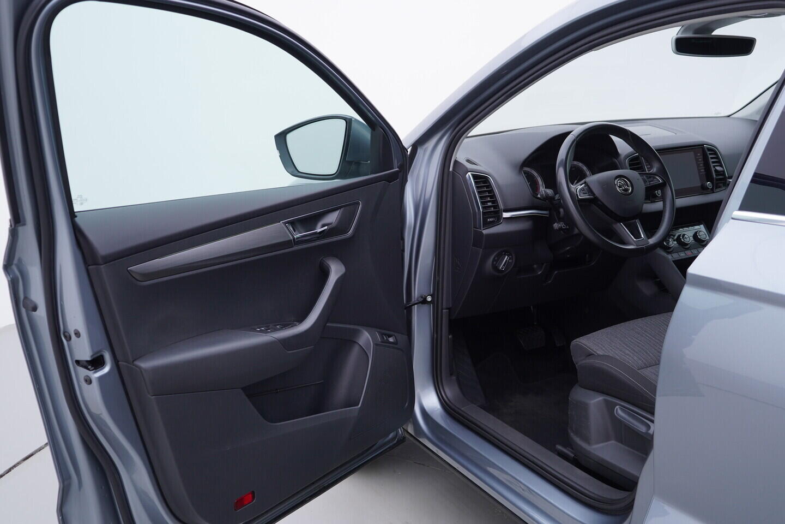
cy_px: 262
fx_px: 785
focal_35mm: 36
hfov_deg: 53.1
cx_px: 392
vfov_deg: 36.9
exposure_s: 1/60
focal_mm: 24
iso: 125
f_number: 3.5
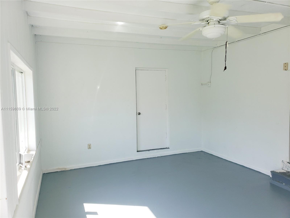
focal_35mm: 26
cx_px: 145
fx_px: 218
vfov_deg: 53.1
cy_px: 109
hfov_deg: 67.3
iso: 64
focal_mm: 4.3
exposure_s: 1/120
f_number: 2.4
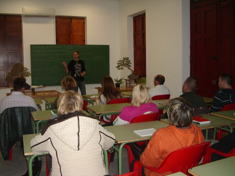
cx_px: 118
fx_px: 238
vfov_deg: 40.7
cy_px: 88
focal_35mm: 35
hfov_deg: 52.6
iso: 200
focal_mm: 5.8
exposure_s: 1/60
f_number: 2.6
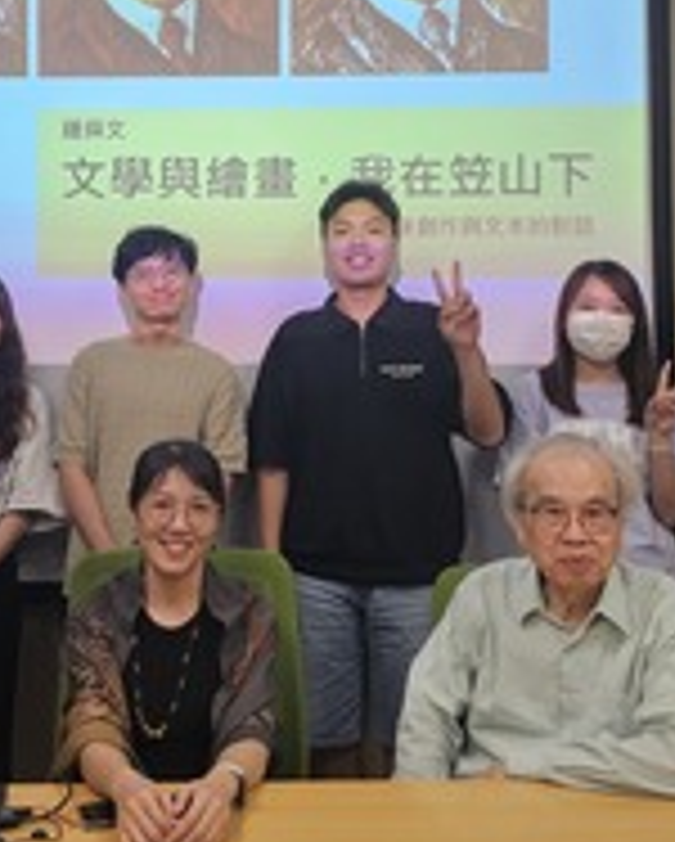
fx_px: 1197
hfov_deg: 31.2
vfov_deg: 38.4
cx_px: 216
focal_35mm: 48
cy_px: 288
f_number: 1.7
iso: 250
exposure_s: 1/120
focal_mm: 6.3
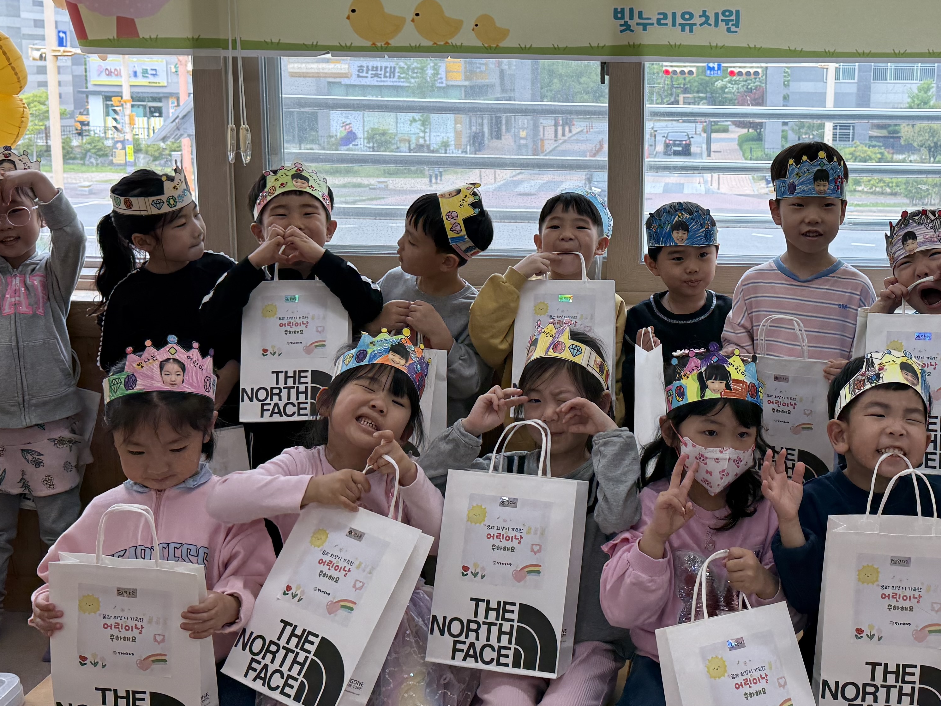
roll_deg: -1.3
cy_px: 270
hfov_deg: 40.4
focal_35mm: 46
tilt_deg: -8.4
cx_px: 667
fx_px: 1250
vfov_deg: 31.4
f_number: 1.78
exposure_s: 1/459
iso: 100
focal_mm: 6.76
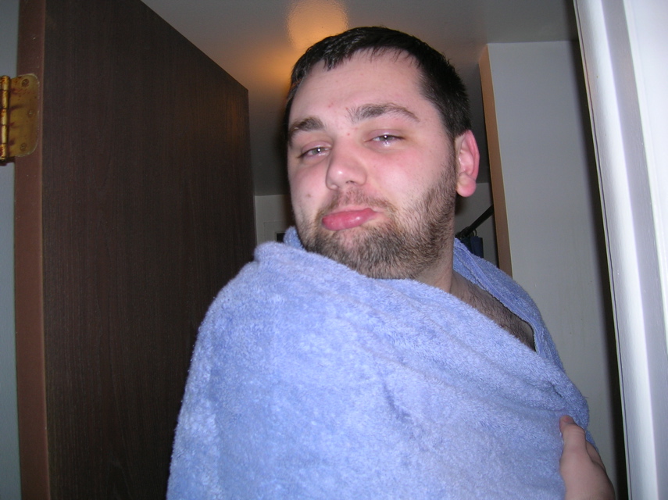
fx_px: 656
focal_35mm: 34
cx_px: 334
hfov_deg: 54.0
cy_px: 250
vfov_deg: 41.7
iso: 50
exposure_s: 1/60.1
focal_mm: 5.7
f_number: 2.9
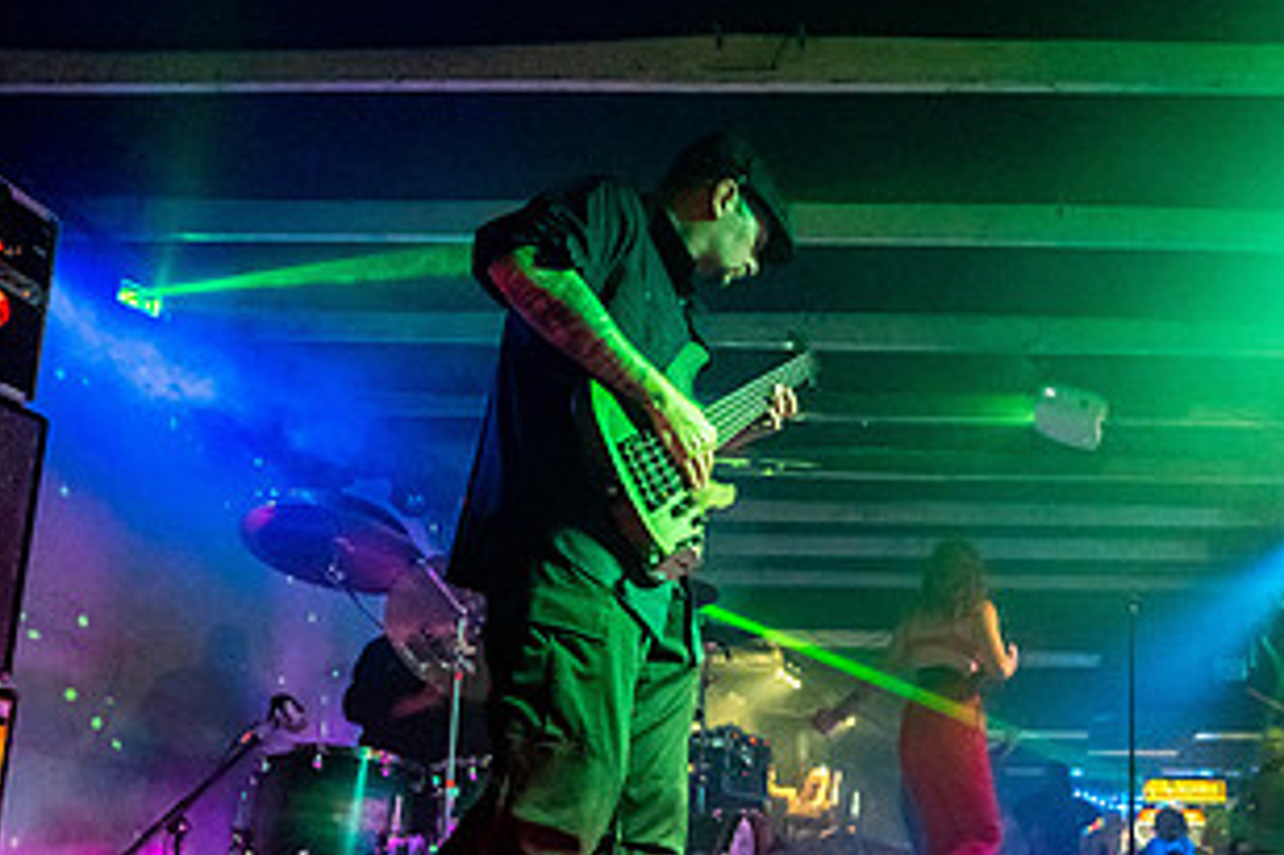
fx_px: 1069
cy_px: 731
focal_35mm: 30
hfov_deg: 56.3
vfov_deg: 41.0
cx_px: 1073
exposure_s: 1/250
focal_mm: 14.6
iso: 3200
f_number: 2.8
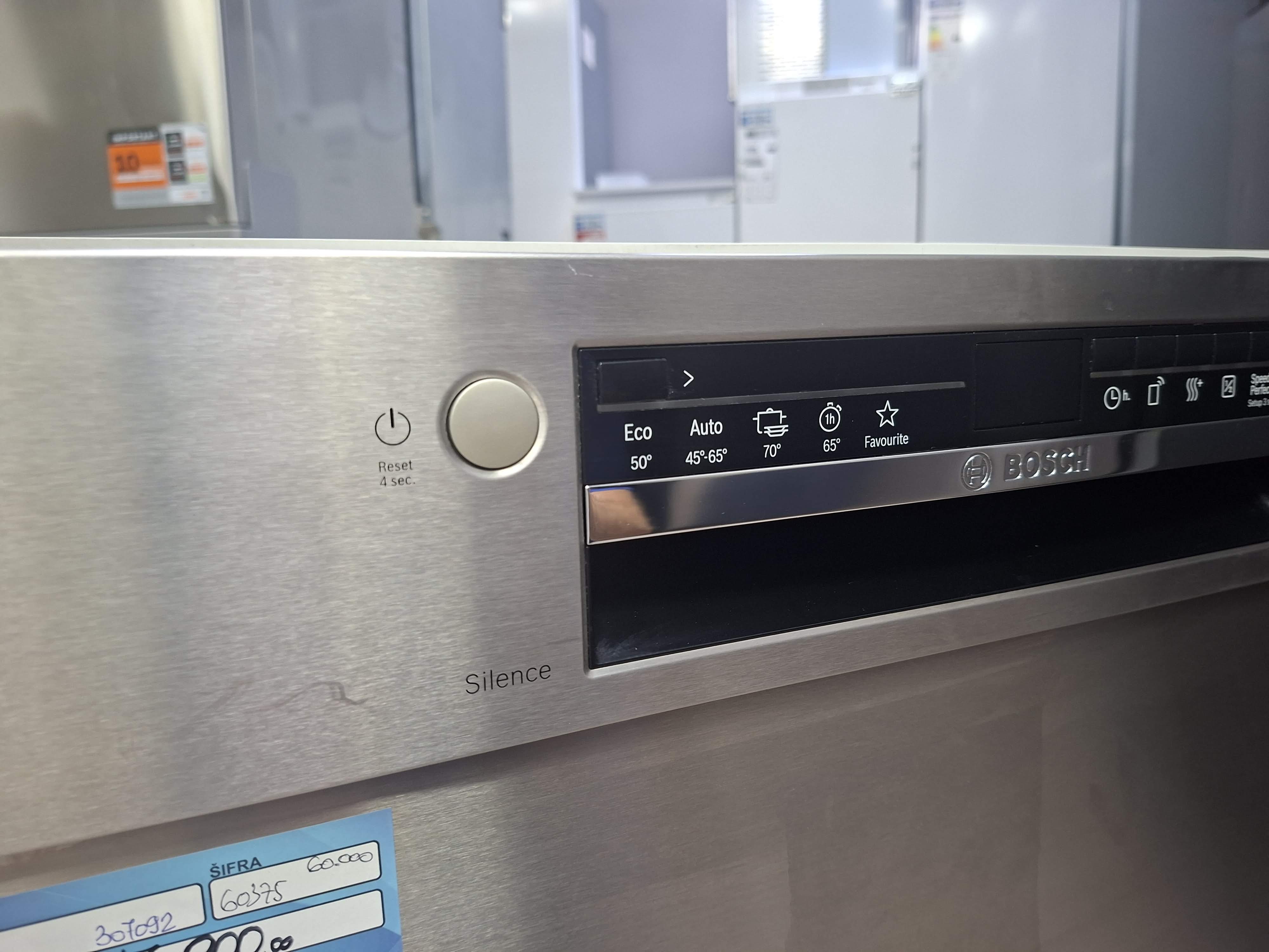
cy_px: 476
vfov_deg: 58.9
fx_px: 843
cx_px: 634
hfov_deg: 73.9
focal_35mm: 23
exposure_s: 1/33
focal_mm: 5.54
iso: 250
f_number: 1.8
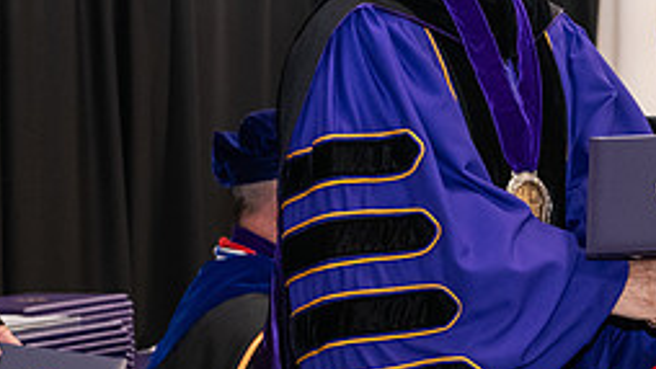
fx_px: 2749
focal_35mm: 158
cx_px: 586
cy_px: 120
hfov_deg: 13.5
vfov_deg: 7.7
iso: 2500
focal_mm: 66
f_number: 5
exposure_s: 1/125
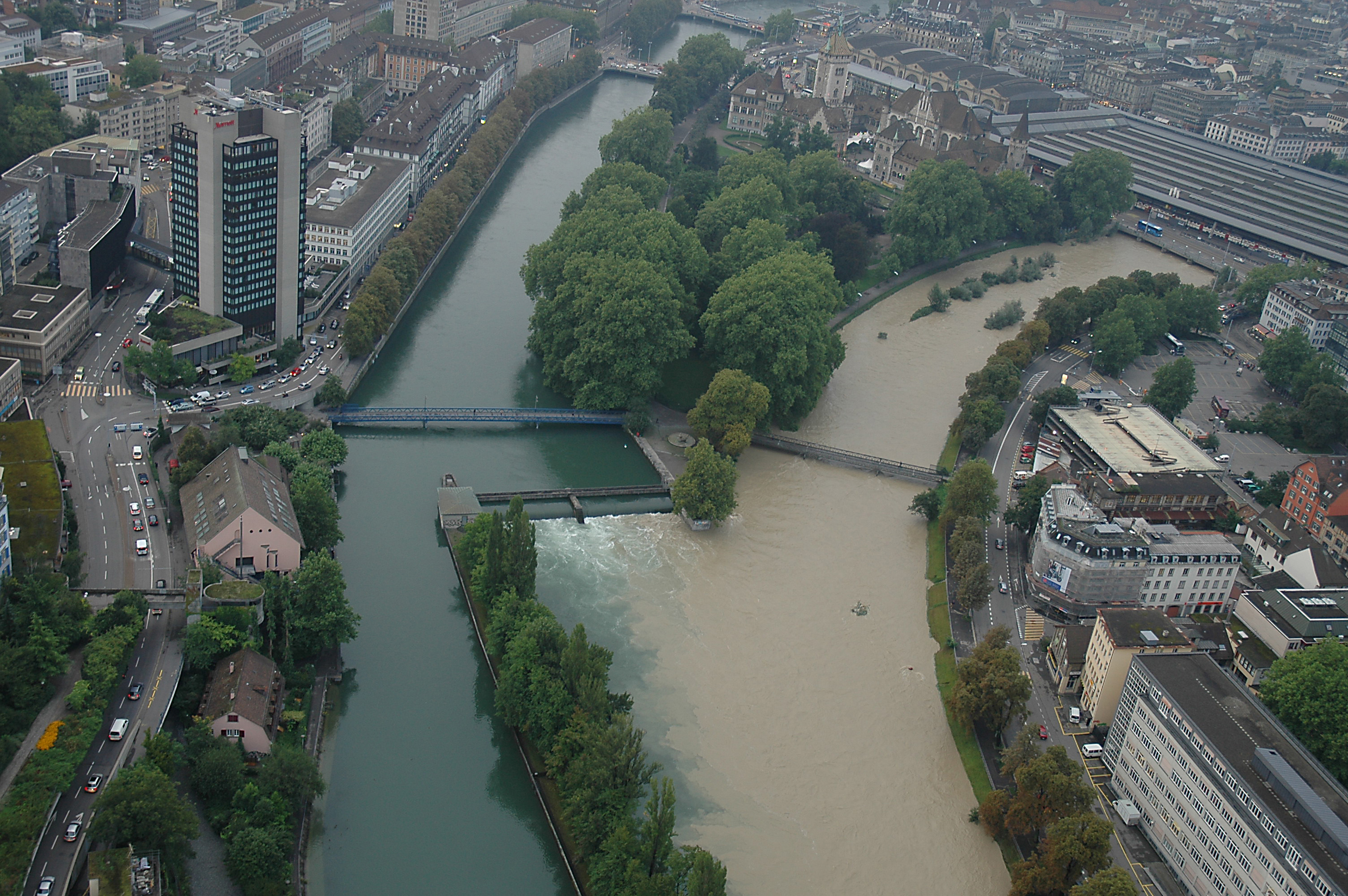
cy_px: 448
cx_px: 674
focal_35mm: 40
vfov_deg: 32.9
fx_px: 1515
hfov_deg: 48.0
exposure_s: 1/30
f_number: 3.8
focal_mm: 27
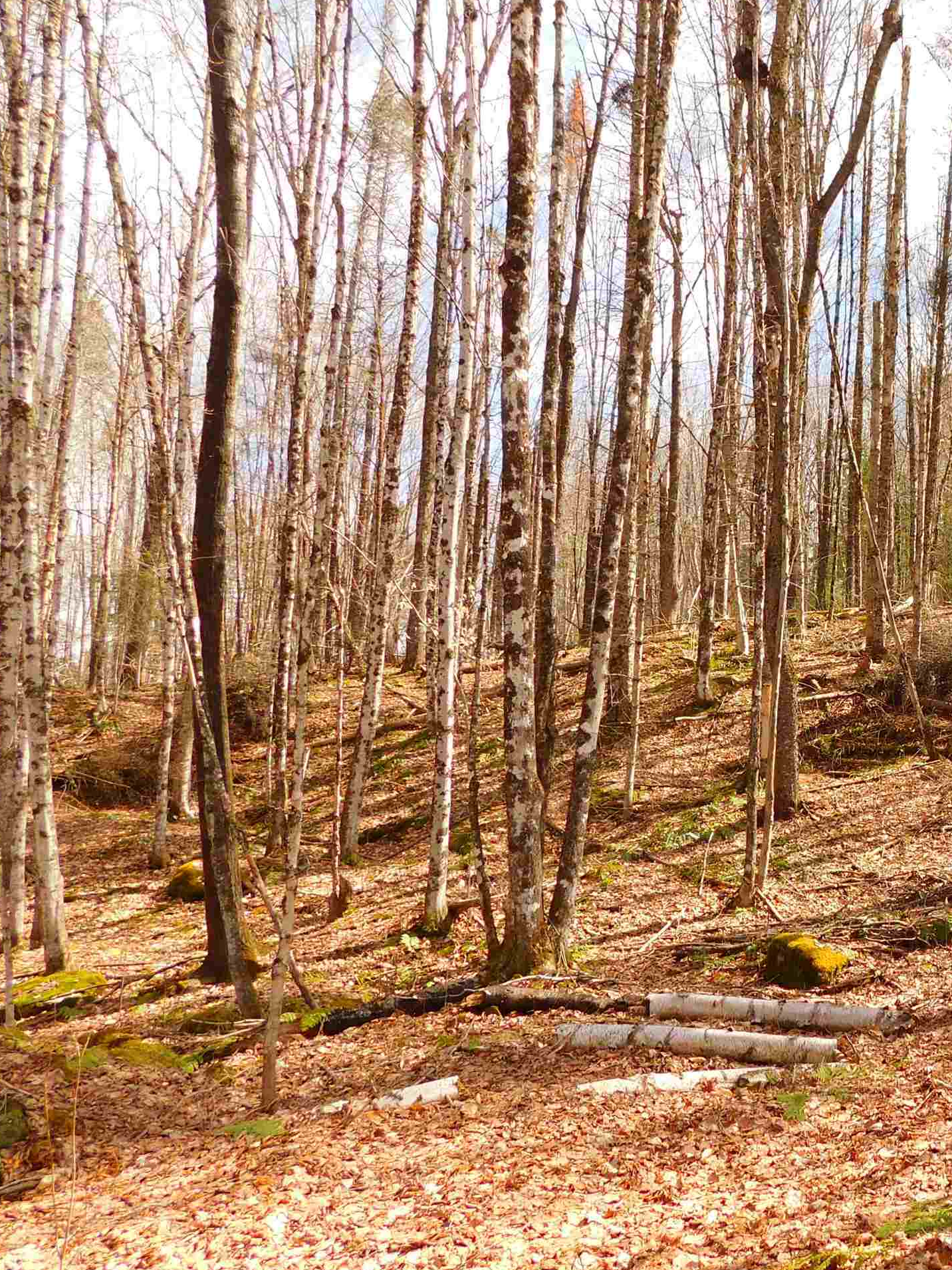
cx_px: 905
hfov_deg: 35.7
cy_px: 684
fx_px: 1357
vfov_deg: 50.1
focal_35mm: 37
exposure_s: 1/500
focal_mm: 4
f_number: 3
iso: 125
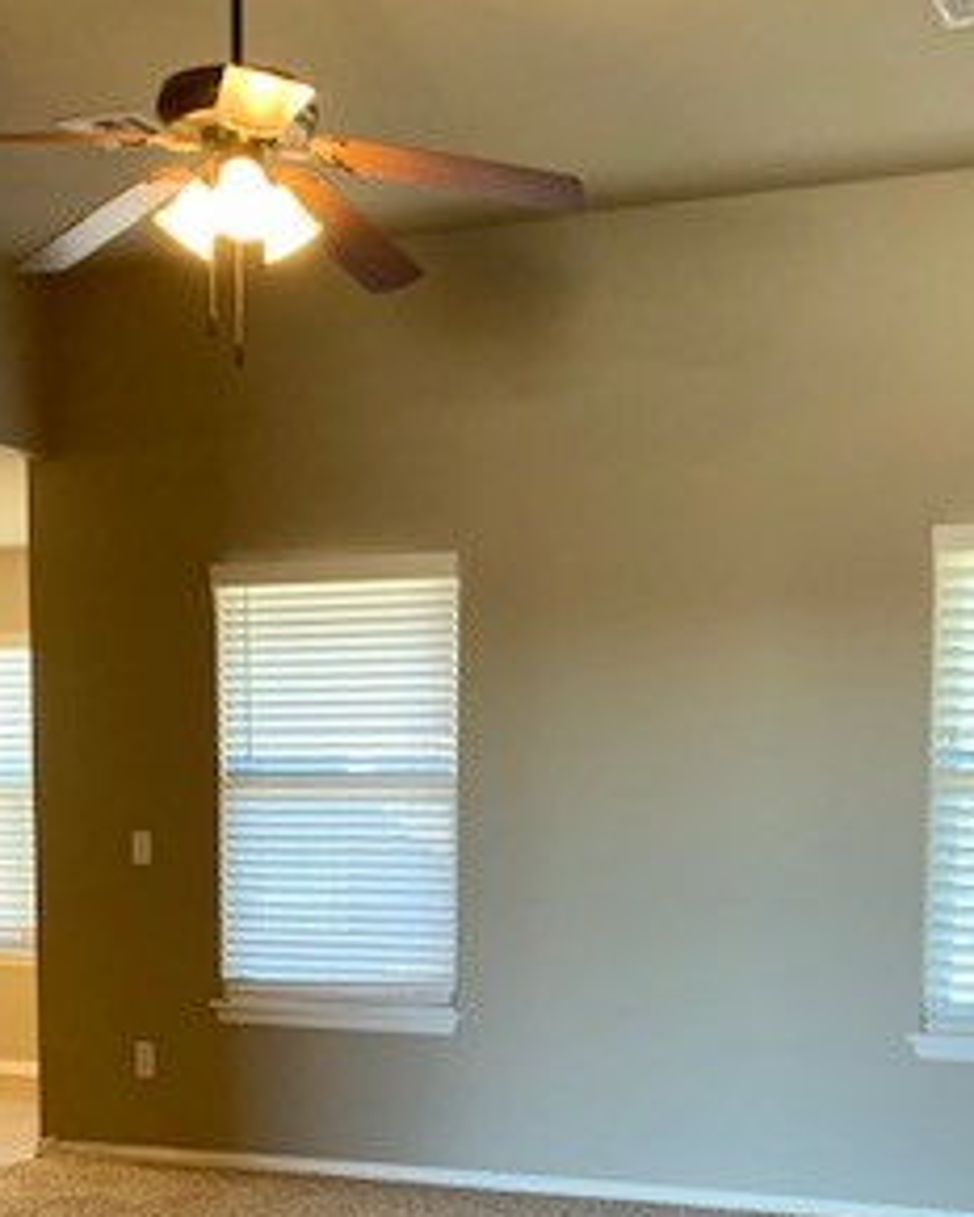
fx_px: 2018
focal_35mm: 56
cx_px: 516
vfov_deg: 32.1
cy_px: 1066
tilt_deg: -5.3
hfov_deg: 27.1
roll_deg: -0.9
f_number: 1.8
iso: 160
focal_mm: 4.25
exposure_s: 1/60
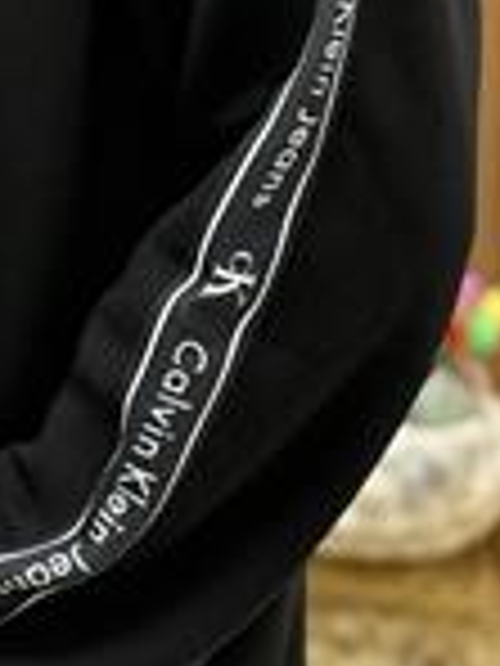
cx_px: -63
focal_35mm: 169
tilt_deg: -15.5
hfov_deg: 8.7
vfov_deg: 11.6
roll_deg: +0.6
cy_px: 108
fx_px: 3255
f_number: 1.78
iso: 250
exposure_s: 1/100
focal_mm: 6.76
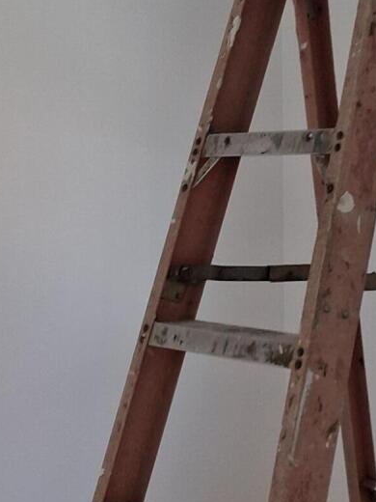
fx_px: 1448
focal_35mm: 100
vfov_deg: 19.6
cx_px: 154
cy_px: 329
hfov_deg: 14.8
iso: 125
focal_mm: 3.98
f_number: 1.8
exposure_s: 1/100
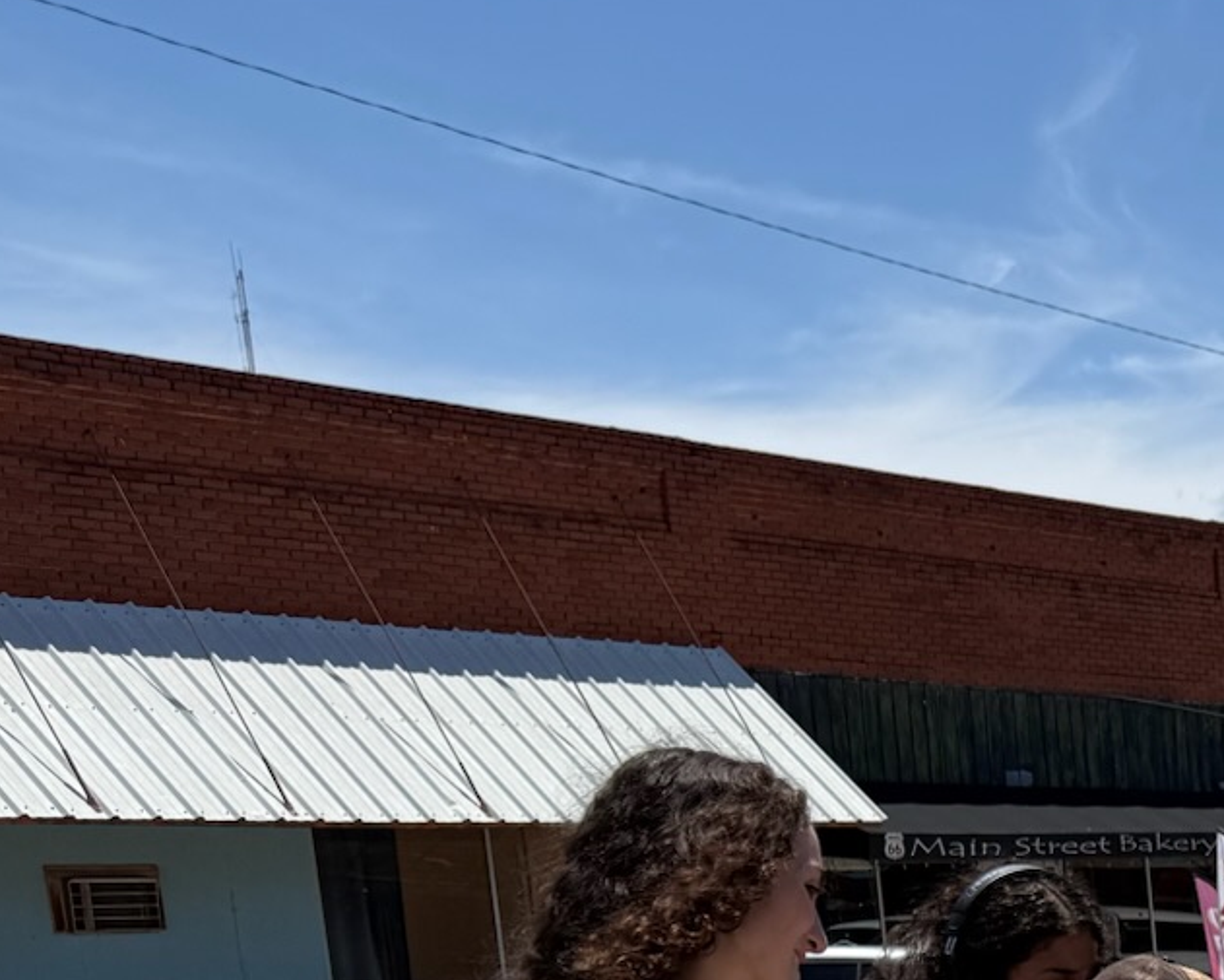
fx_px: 2754
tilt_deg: -10.1
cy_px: 1430
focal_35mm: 76
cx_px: 1944
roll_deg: +2.8
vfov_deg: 18.2
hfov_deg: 20.6
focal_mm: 6.76
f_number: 1.78
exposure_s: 1/5714
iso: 80
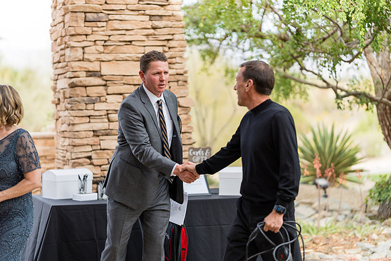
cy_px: 130
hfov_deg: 23.9
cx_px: 196
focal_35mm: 85
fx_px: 923
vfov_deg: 16.1
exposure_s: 1/3200
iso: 160
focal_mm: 85
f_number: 1.4
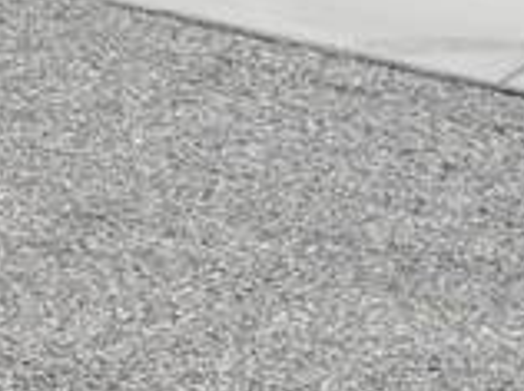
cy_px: -747
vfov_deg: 6.5
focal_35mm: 211
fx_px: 3189
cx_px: -1124
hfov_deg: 7.9
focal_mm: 18
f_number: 8
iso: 100
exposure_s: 1/250
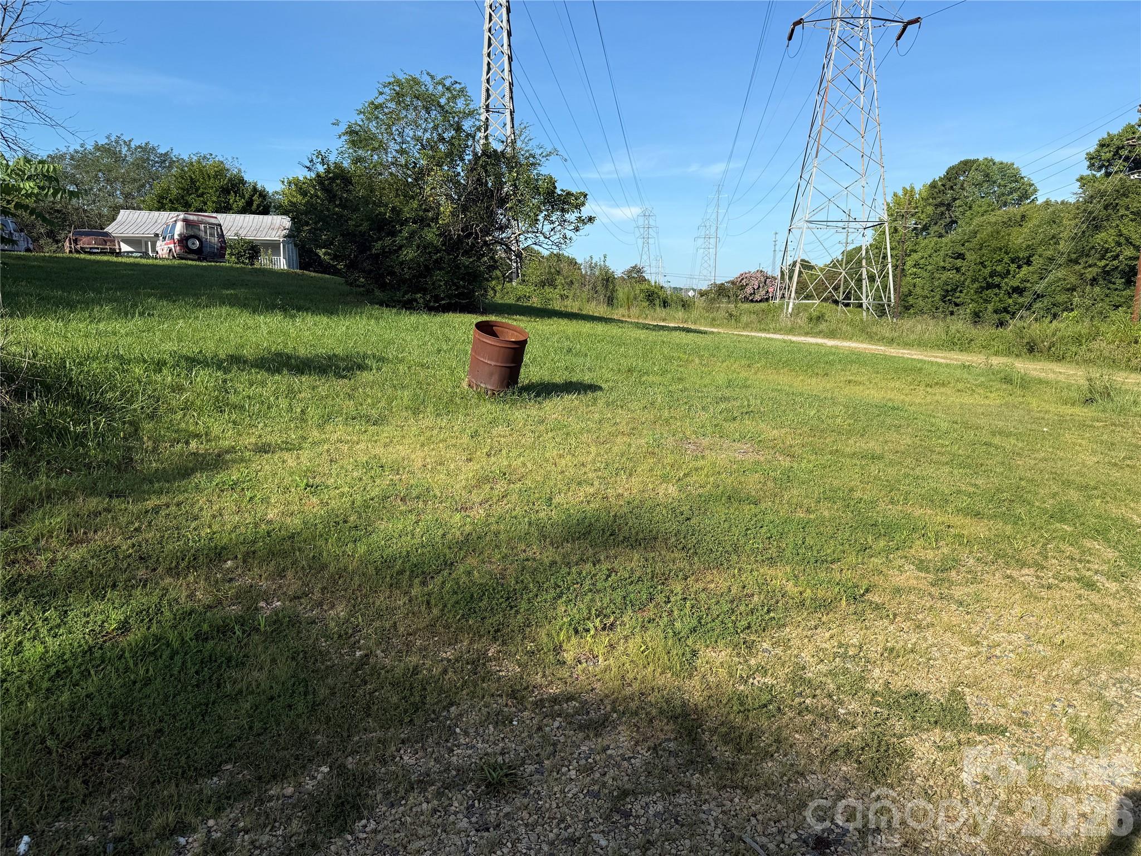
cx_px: 570
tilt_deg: -9.7
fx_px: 791
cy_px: 428
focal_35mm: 24
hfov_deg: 71.6
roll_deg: -1.5
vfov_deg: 56.8
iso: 80
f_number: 1.78
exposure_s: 1/3279
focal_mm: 6.76
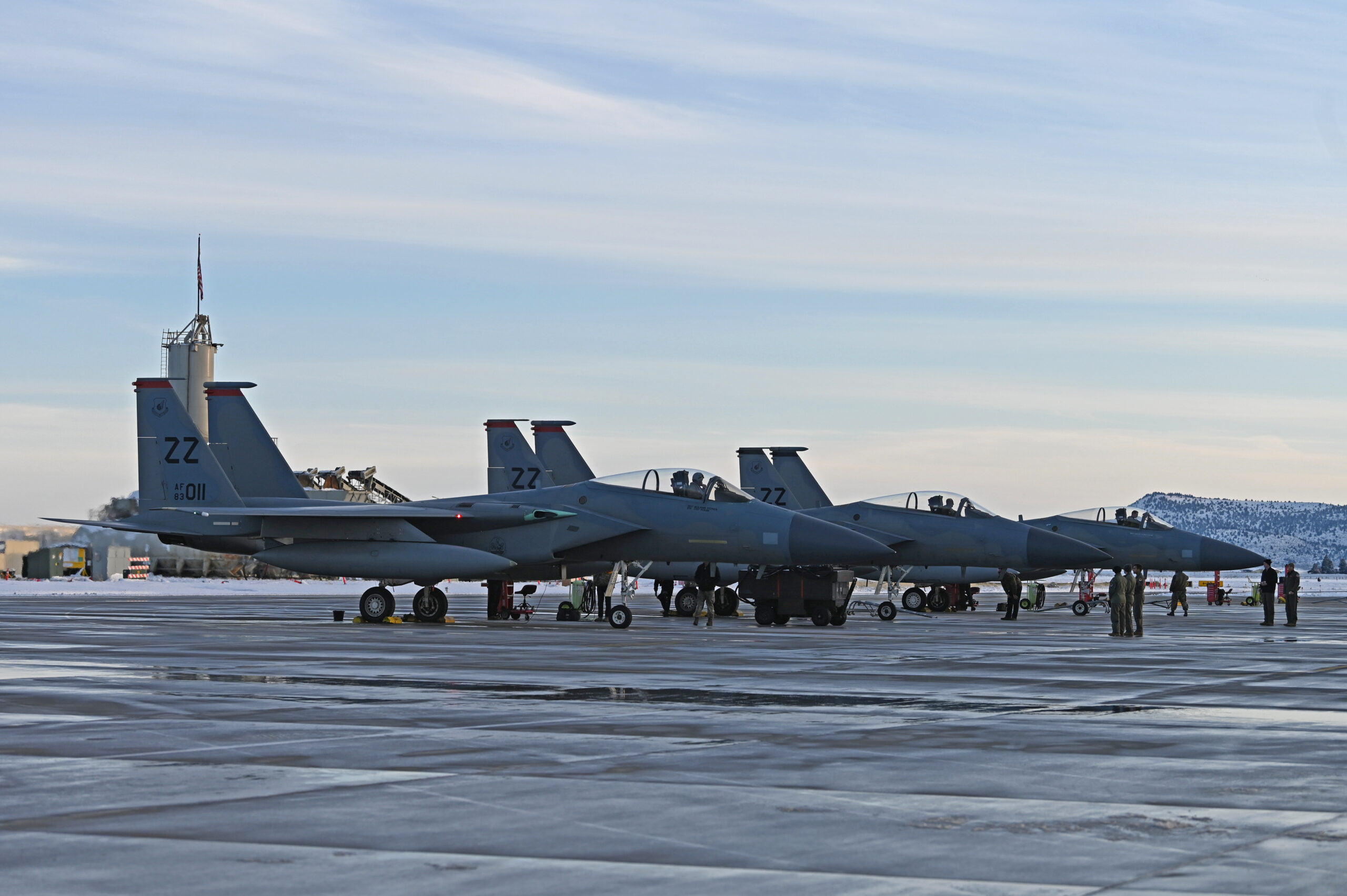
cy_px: 448
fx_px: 3365
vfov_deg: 15.2
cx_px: 674
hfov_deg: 22.6
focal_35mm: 90
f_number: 4.5
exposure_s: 1/1600
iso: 400
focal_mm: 90
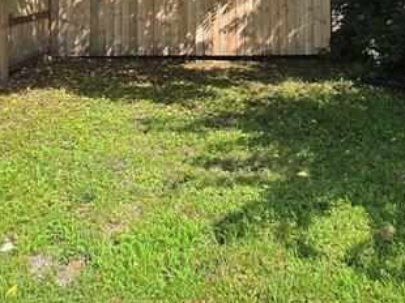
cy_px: -27
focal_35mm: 43
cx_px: 184
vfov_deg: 30.2
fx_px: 503
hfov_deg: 43.8
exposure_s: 1/1208
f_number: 2.2
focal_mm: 2.2
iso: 50
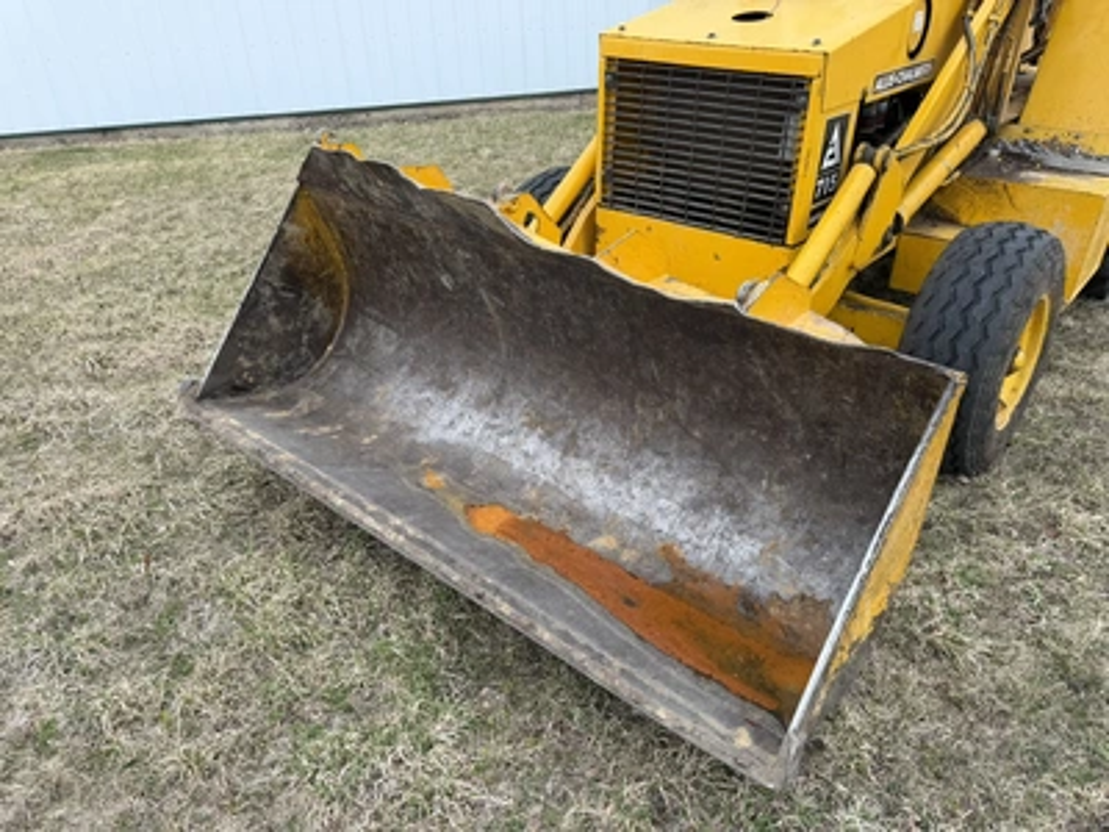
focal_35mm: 24
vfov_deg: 56.8
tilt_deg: -25.6
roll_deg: -0.6
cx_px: 554
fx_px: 769
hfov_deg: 71.6
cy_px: 416
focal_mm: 6.76
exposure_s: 1/643
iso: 80
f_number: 1.78
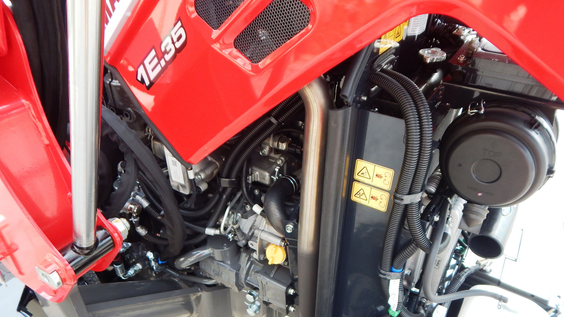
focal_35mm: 28
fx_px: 419
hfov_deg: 67.9
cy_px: 195
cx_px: 289
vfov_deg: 41.2
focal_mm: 4.5
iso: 125
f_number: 3.1
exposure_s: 1/100
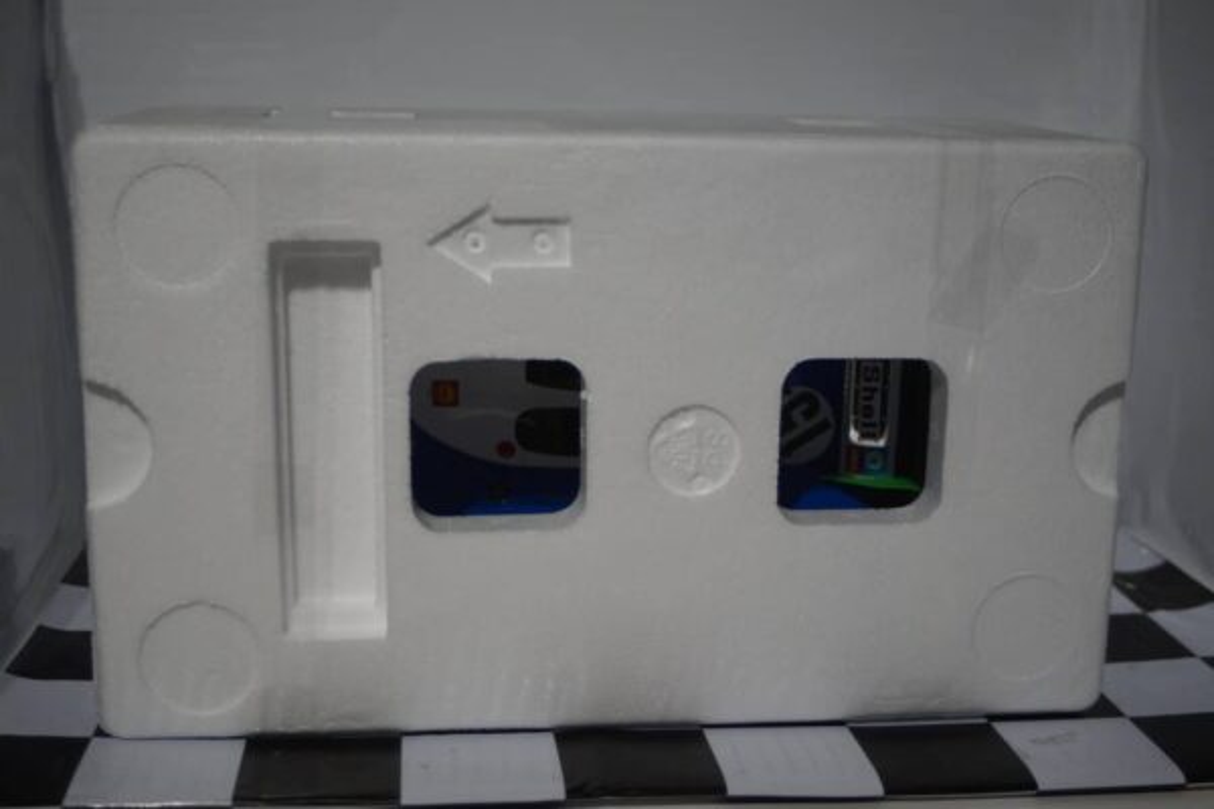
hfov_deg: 37.9
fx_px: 1770
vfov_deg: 25.8
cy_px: 404
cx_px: 607
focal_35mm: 52
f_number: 4
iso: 320
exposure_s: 1/160
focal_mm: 35
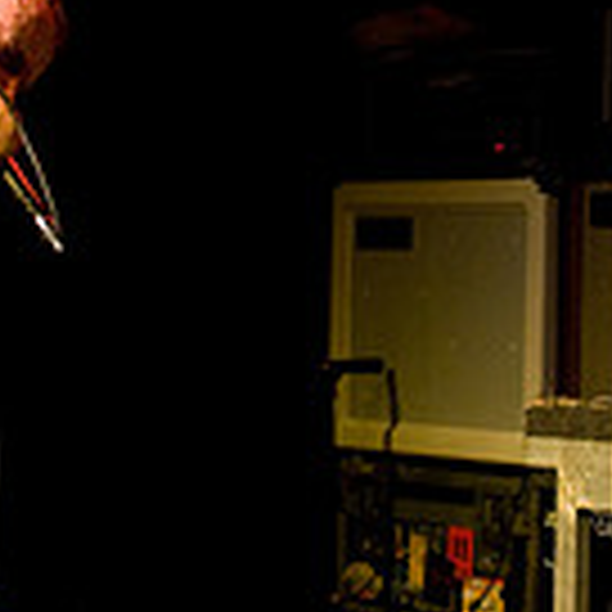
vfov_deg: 10.7
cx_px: 459
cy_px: 191
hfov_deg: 10.7
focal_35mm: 163
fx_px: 3260
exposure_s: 1/320
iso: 1000
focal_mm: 30
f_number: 3.2
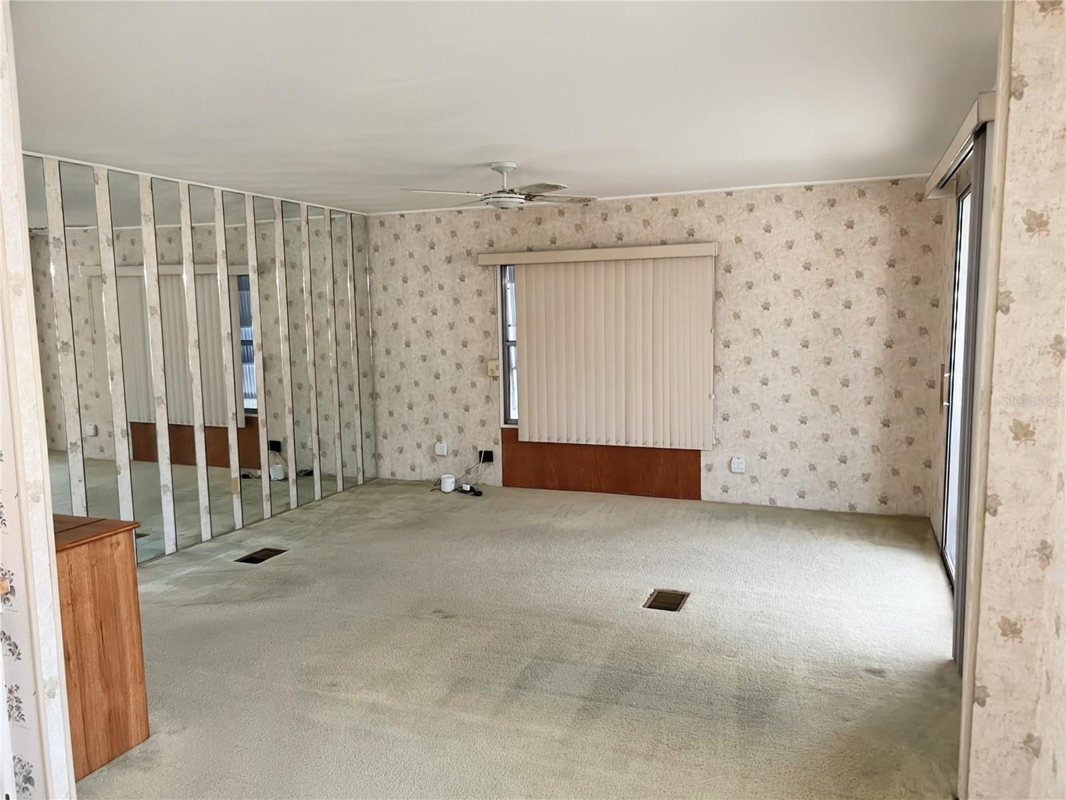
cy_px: 400
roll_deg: +0.9
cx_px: 533
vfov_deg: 53.1
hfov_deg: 67.3
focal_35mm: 26
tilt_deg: -6.0
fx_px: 801
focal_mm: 5.7
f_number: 1.5
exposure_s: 1/60
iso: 125
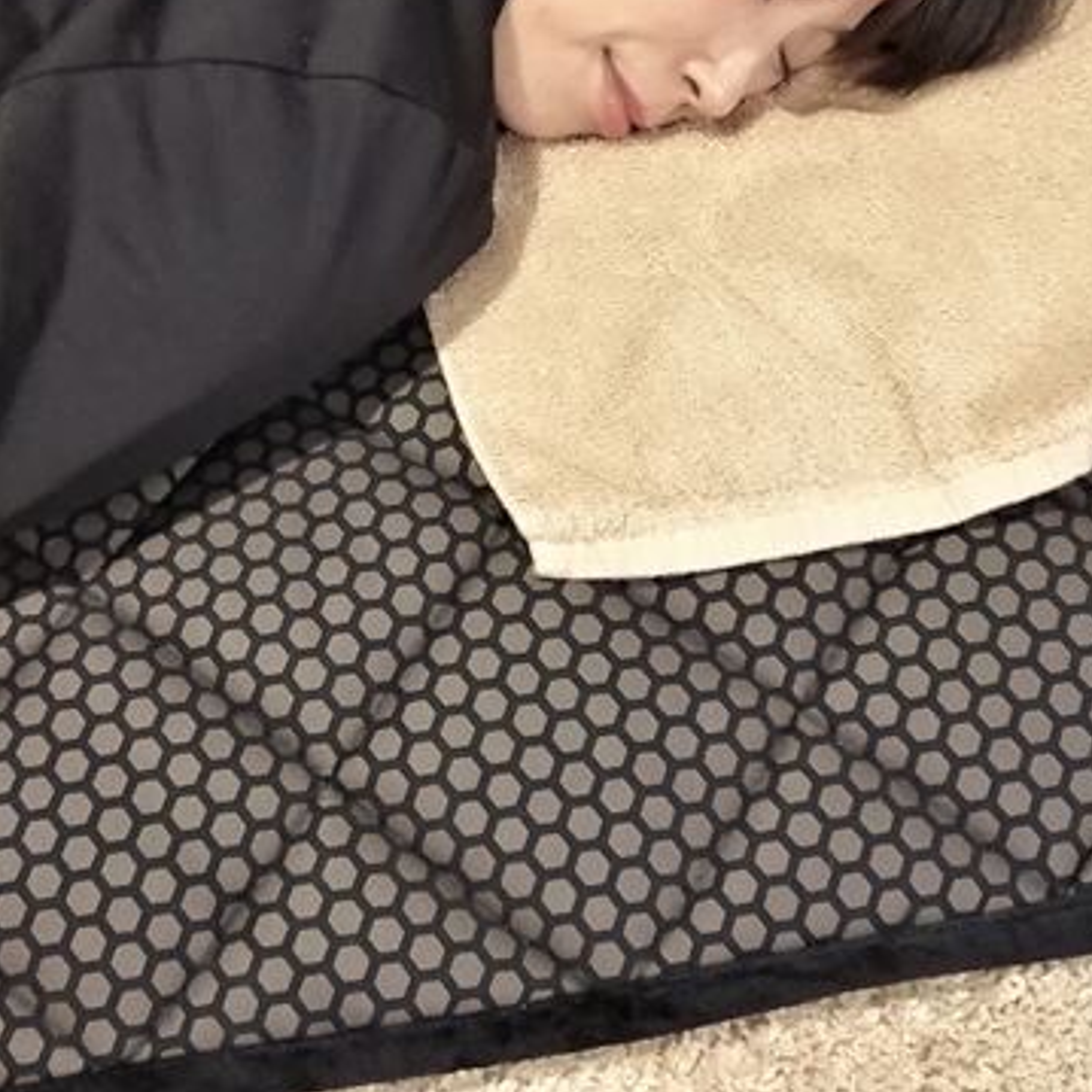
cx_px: 332
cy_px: 189
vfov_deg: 25.9
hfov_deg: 26.3
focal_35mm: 65
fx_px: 2320
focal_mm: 3.62
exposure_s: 1/20
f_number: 1.8
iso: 800
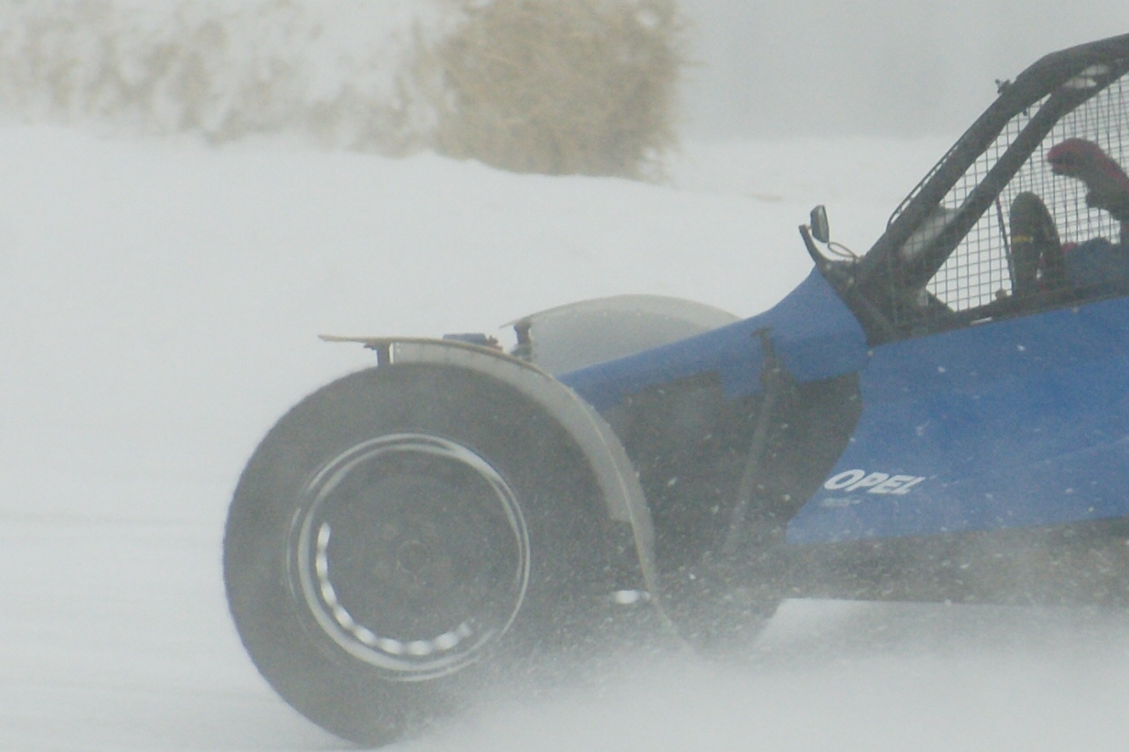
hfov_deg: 2.3
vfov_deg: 1.6
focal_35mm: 882
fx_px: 27655
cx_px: 950
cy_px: 200
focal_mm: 200
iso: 500
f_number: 8
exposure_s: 1/320
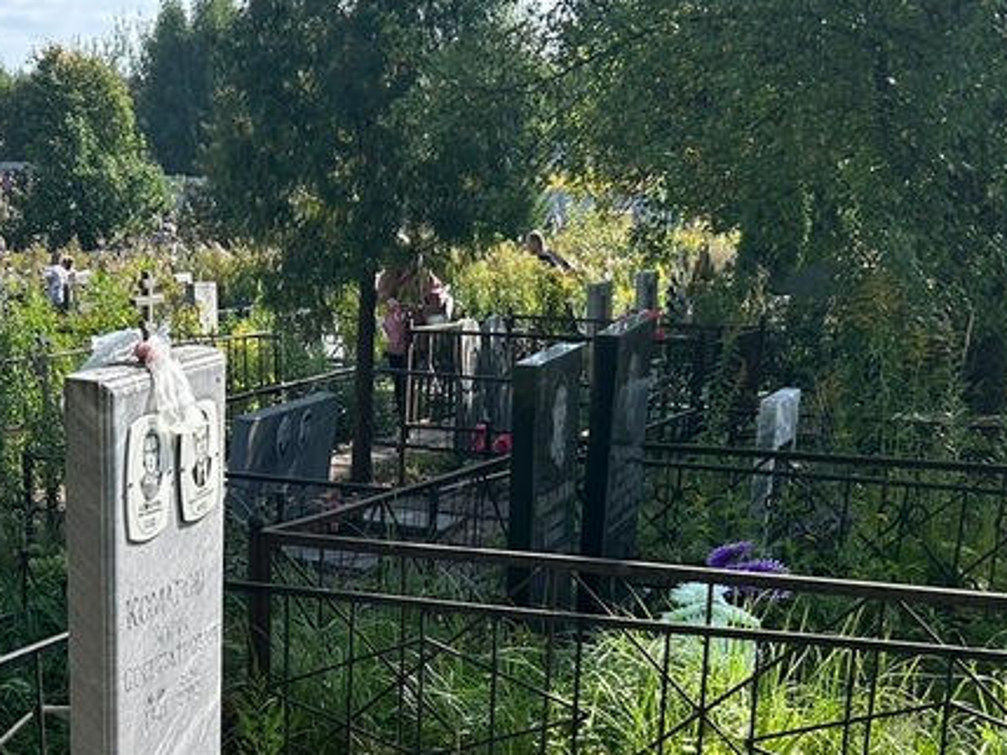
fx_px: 1804
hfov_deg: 30.9
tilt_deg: -18.1
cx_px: 326
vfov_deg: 22.3
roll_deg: +0.7
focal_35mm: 62
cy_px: 839
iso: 50
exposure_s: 1/2165
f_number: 1.5
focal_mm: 5.7
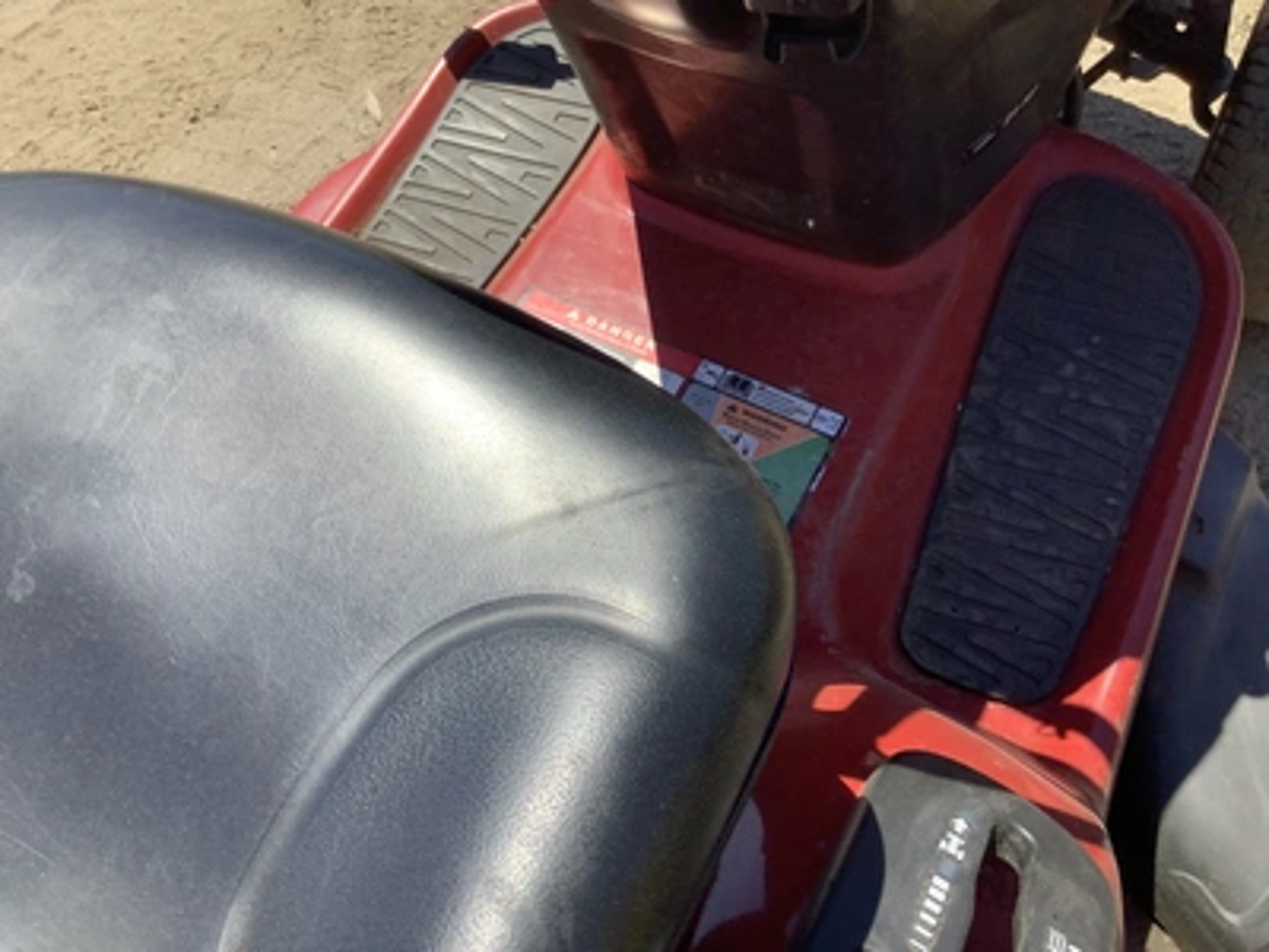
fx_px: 1136
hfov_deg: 58.4
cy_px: 476
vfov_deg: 45.4
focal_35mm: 31
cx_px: 634
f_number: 2.4
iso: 25
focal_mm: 3.3
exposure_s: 1/936
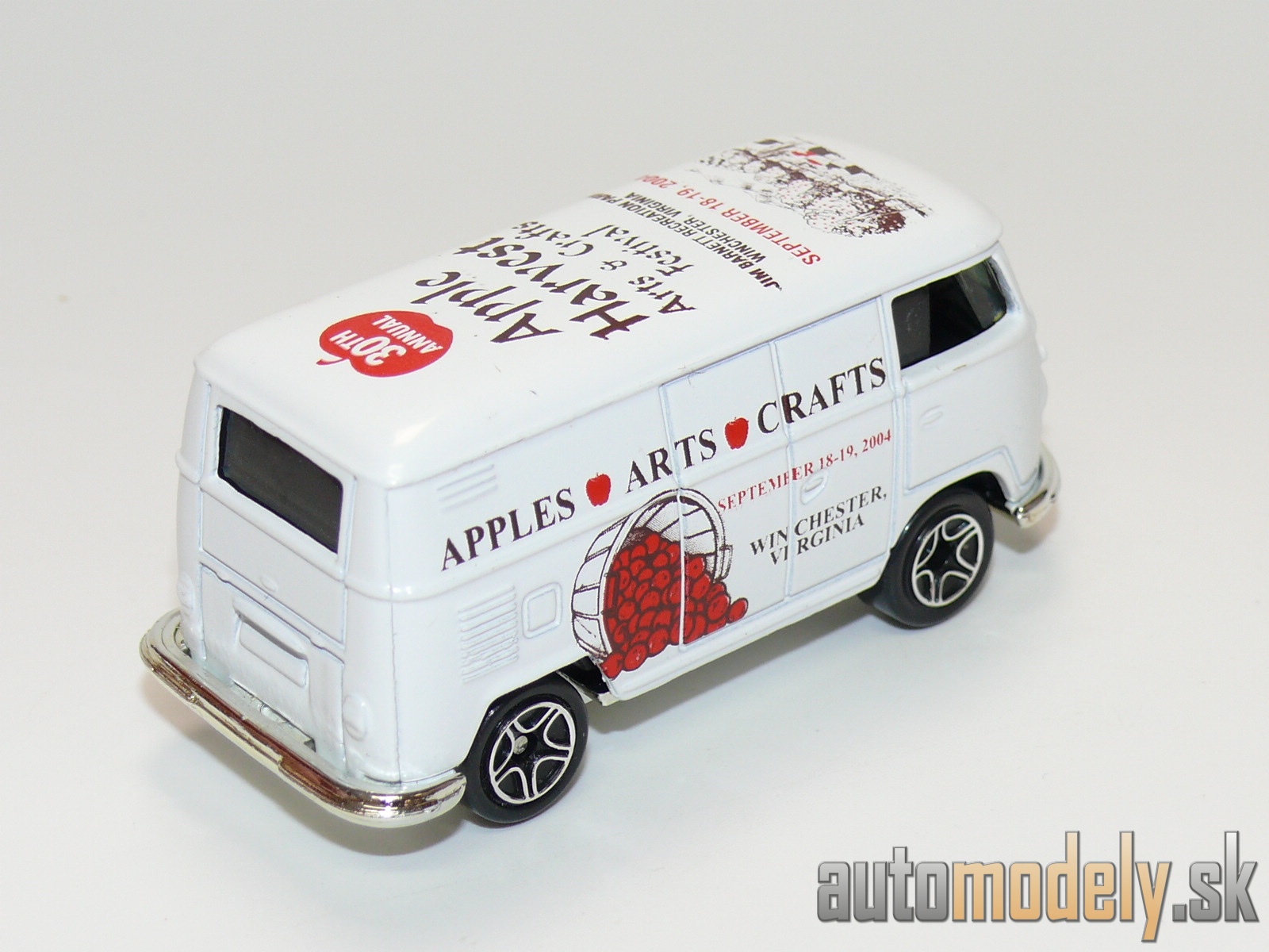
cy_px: 476
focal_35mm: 102
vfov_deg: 14.5
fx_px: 3739
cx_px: 634
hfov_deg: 19.3
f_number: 4
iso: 100
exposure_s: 1/30
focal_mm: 13.3
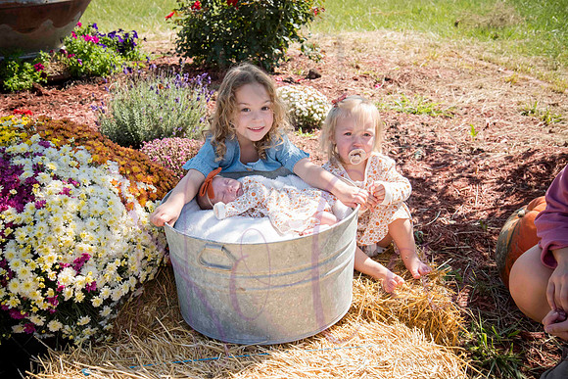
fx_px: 821
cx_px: 284
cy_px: 190
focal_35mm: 52
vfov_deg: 26.0
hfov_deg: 38.2
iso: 400
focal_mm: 52
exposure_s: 1/320
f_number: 8
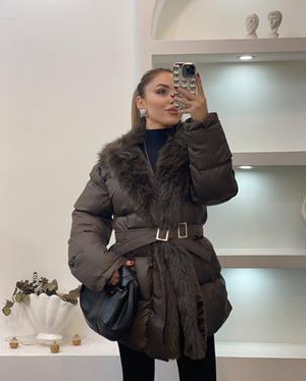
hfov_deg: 27.2
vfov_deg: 33.5
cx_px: 156
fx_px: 633
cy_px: 204
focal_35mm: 56
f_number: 2
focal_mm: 6
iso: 80
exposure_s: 1/100
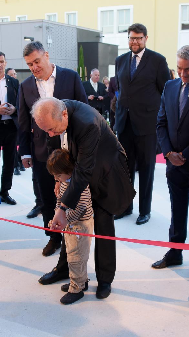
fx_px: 401
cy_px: 169
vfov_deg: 45.5
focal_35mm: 45
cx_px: 109
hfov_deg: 26.5
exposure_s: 1/250
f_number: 3.5
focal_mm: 28
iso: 1000
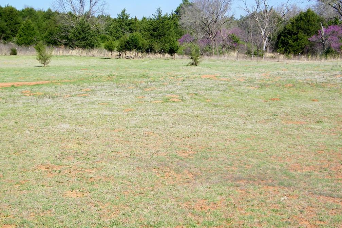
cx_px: 169
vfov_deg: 24.2
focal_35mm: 56
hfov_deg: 35.6
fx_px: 532
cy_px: 109
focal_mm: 9.4
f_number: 8
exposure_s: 1/160
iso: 80
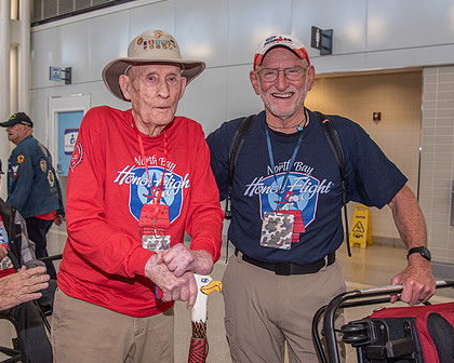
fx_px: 511
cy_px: 192
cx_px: 173
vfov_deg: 39.1
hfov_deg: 47.5
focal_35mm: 38
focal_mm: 24
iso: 1000
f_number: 4
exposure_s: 1/125
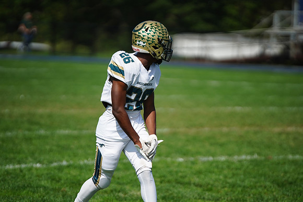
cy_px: 101
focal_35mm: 300
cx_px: 152
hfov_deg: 6.9
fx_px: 2525
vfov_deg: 4.6
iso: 400
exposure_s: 1/8000
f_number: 2.8
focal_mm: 300
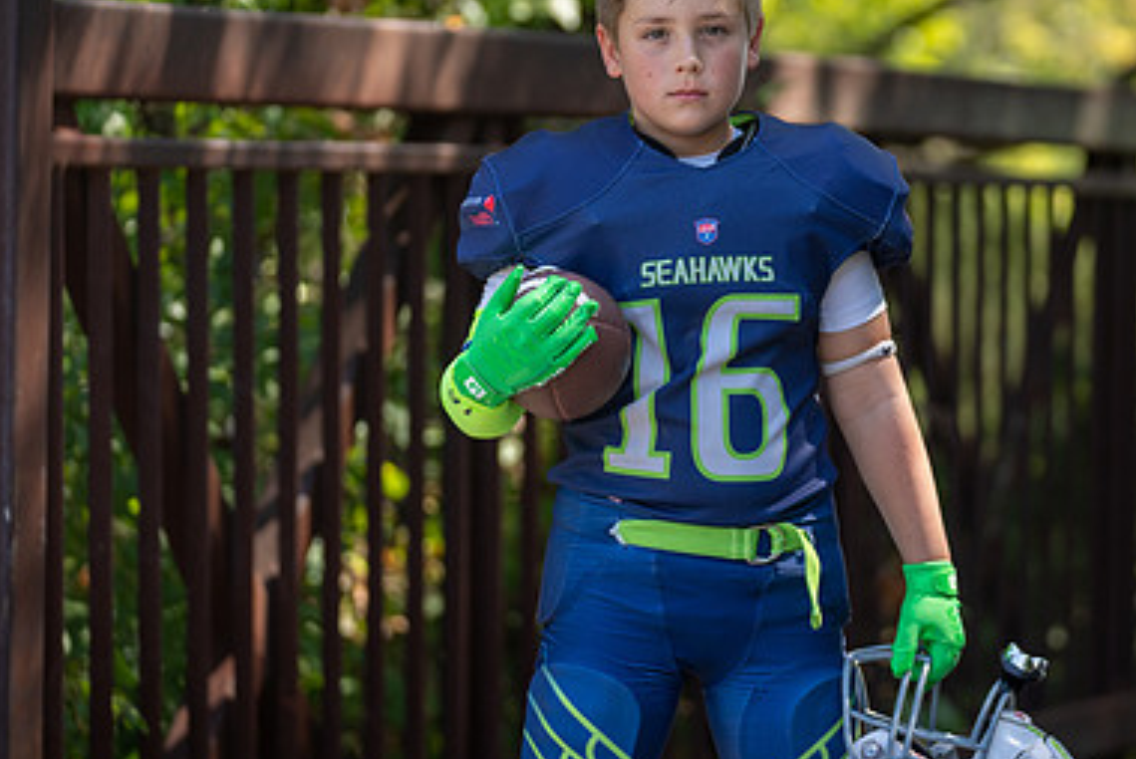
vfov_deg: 7.6
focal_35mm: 180
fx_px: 5684
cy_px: 303
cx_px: 729
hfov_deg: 11.4
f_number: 2.8
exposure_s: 1/320
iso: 100
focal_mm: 118
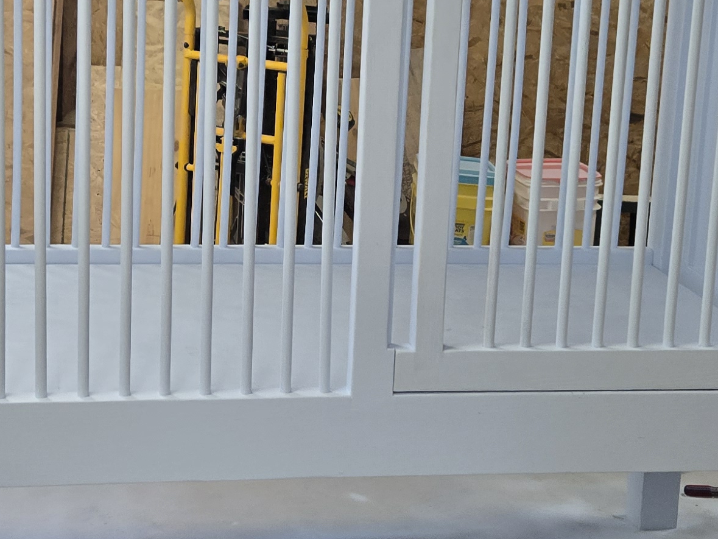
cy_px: 205
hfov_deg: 25.0
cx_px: 371
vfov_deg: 18.9
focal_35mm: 78
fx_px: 1618
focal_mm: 5.4
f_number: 1.8
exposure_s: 1/120
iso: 100
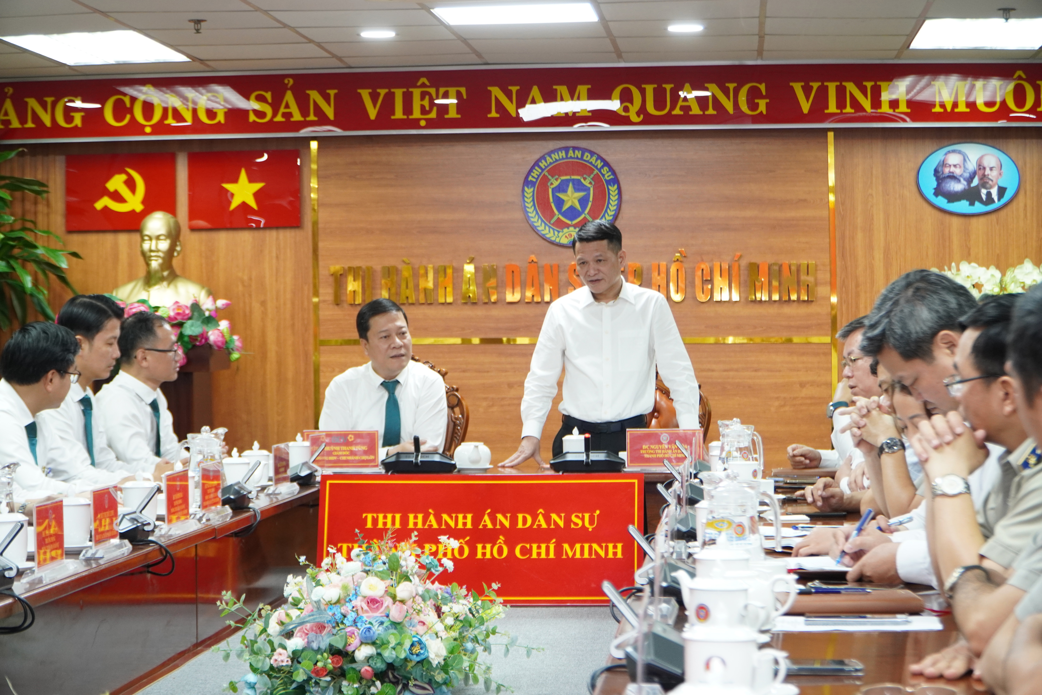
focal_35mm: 80
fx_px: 2301
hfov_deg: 25.5
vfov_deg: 17.2
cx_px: 521
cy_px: 348
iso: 1000
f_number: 4.5
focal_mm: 53
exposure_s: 1/80
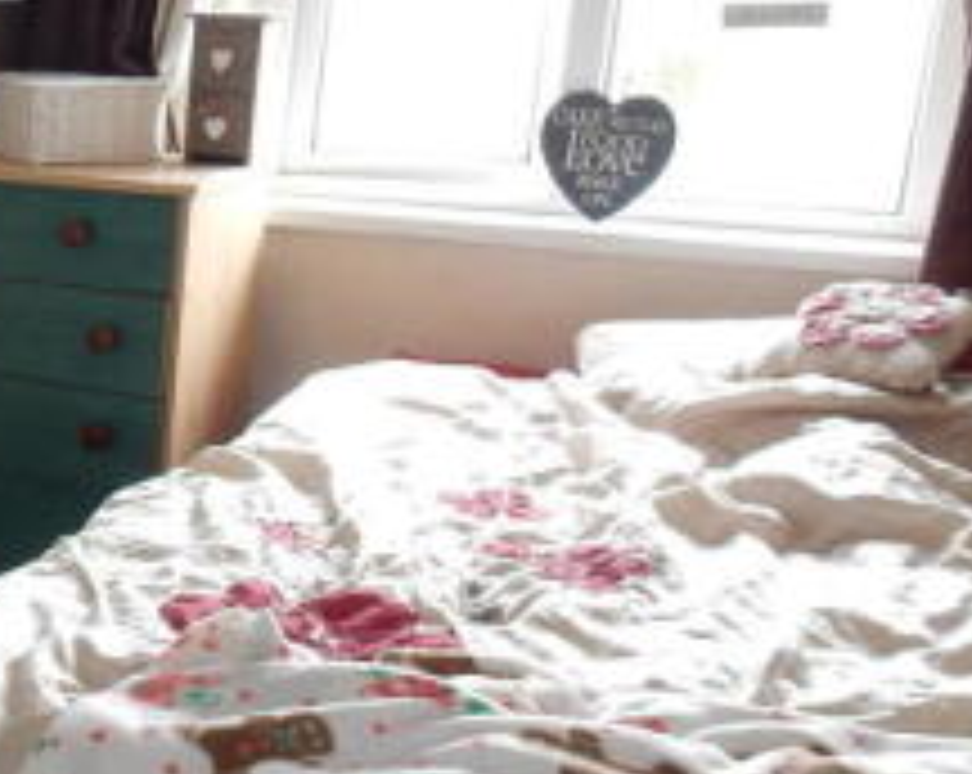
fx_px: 1895
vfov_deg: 23.0
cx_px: -268
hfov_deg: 25.1
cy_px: 511
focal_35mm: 66
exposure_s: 1/30
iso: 200
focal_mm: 4.5
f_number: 3.7
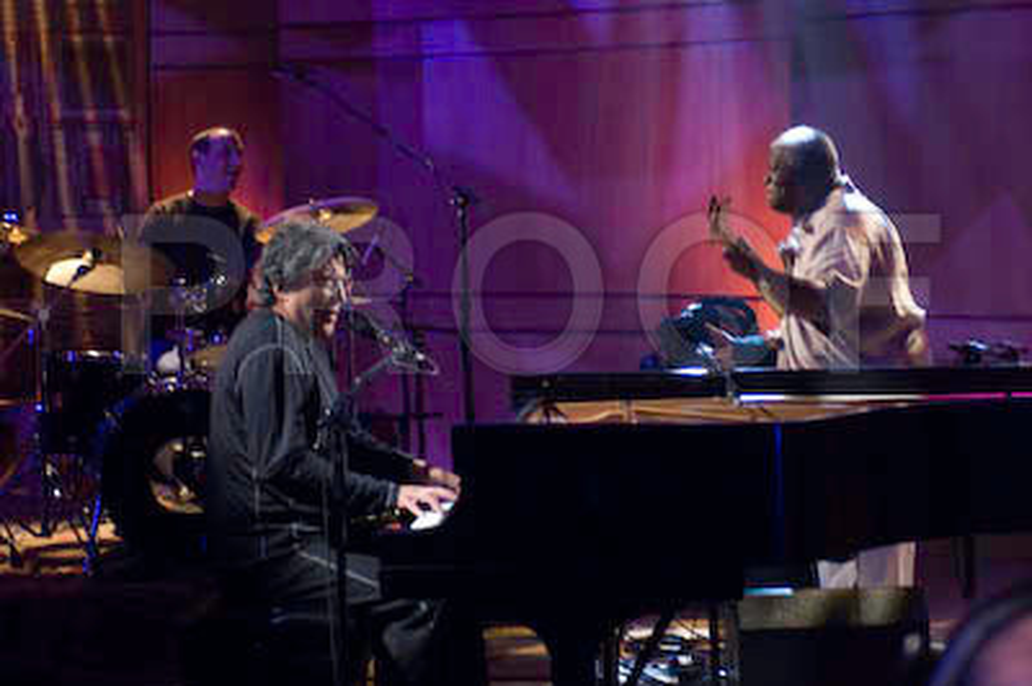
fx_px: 2406
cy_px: 343
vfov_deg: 16.2
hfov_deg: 24.2
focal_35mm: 84
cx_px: 516
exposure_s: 1/60
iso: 800
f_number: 2.8
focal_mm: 56
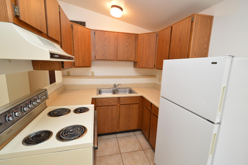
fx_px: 103
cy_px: 82
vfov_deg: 77.2
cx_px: 124
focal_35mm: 15
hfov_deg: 100.4
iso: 560
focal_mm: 10
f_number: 3.5
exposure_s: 1/60
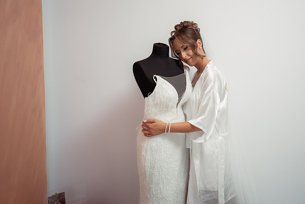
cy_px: 76
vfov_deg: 35.2
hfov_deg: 50.5
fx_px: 319
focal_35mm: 38
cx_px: 192
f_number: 2.8
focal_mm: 30
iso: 1250
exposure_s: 1/640
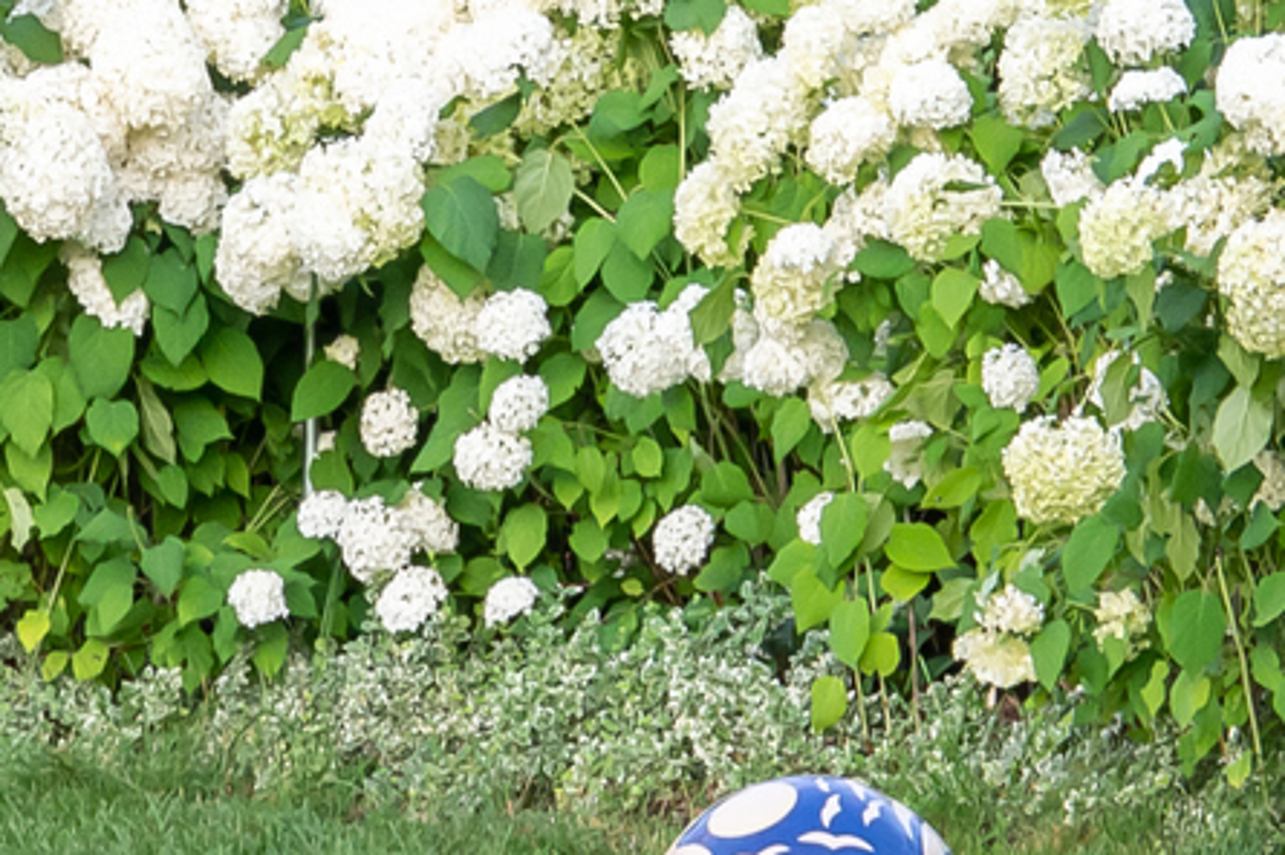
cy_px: -453
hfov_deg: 3.4
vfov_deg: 2.3
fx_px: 21699
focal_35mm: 608
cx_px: 1243
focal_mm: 85
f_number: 6.3
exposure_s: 1/60
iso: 640
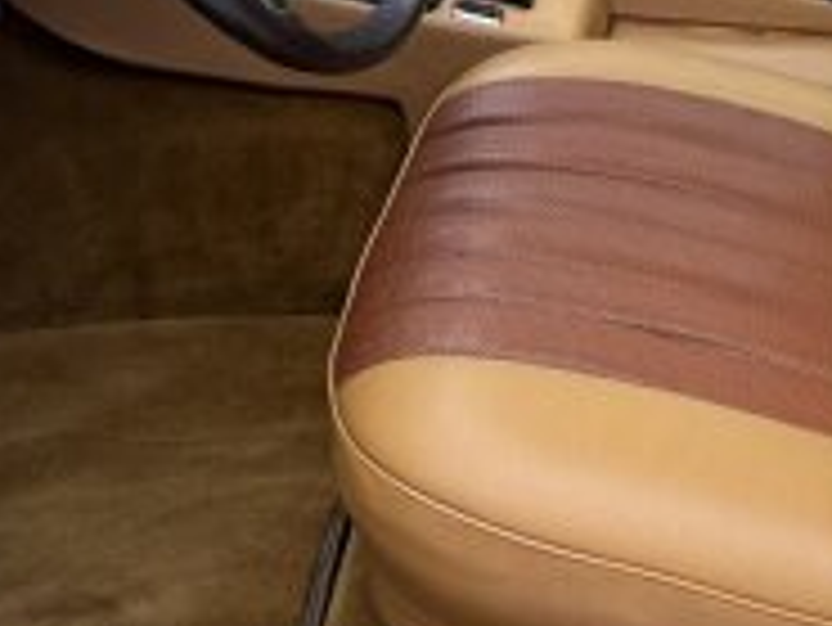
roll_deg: -1.8
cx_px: 823
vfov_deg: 17.3
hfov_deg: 22.7
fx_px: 1996
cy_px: -27
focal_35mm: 83
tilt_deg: -22.8
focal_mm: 6.76
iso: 200
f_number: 1.78
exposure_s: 1/49
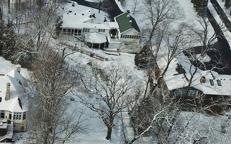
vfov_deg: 17.8
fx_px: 453
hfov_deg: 26.7
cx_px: -11
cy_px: 126
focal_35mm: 72
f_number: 2.2
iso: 100
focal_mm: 4.73
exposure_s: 1/2809
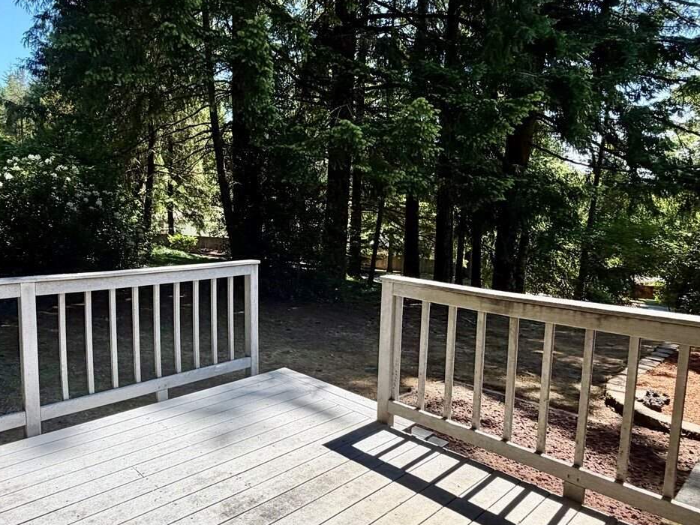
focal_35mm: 24
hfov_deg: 69.9
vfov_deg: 56.8
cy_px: 261
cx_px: 245
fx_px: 485
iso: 40
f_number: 2.2
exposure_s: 1/619
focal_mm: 2.22
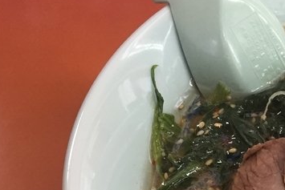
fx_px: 689
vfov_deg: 15.2
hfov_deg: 20.6
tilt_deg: -52.1
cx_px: 401
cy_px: 221
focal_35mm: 87
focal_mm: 4.15
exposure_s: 1/30
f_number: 2.2
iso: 50
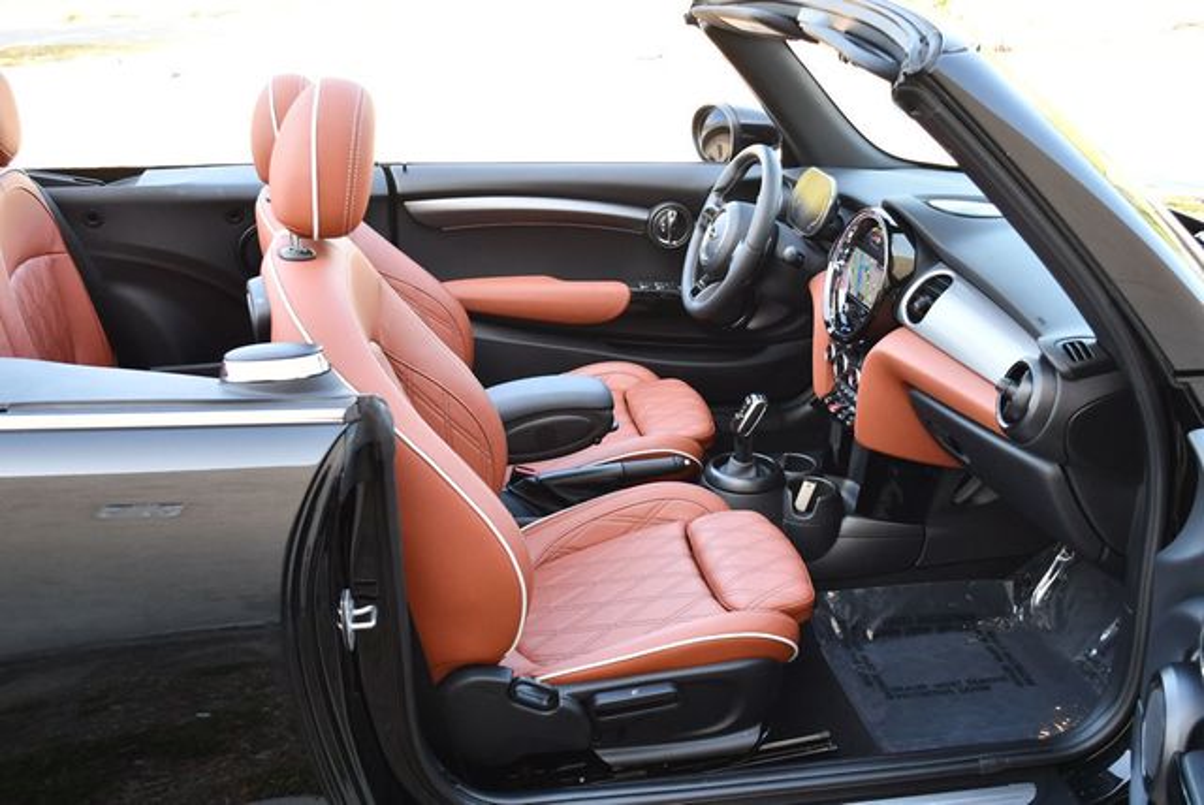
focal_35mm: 36
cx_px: 602
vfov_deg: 36.9
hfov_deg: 53.1
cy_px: 402
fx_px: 1205
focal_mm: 18
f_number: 3.5
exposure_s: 1/250
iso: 560
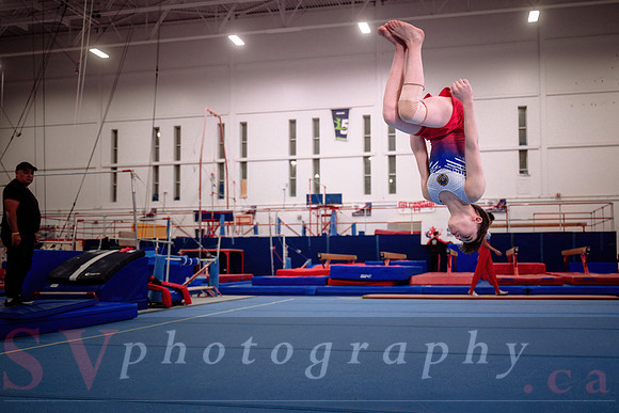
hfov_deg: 54.0
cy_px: 232
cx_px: 356
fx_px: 604
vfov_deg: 37.7
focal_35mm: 35
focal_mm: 30
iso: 1600
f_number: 2.8
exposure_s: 1/1000
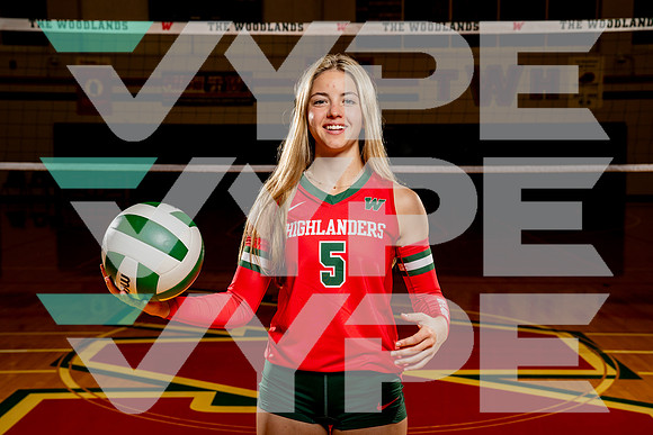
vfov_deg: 27.7
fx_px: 884
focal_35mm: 49
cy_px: 213
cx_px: 326
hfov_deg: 40.5
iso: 100
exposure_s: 1/250
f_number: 5.6
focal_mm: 47
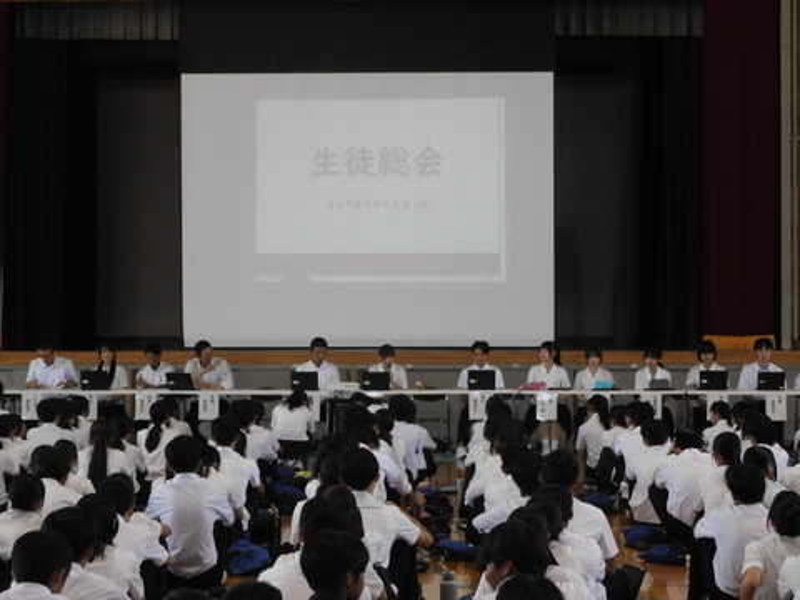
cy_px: 300
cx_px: 400
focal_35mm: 95
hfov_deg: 20.7
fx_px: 2196
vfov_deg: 15.6
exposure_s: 1/100
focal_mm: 17
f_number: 4.8
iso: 800
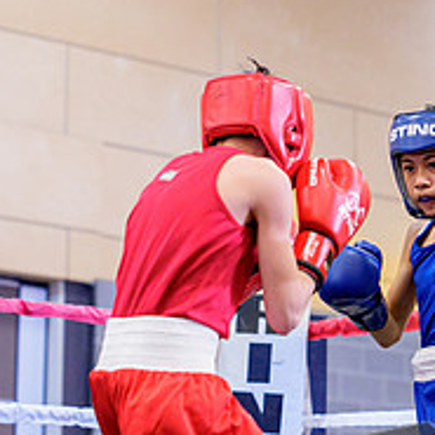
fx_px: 2346
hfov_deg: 10.4
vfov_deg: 10.5
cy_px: 386
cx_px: 507
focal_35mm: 165
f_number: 2
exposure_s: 1/1000
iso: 3200
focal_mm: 50
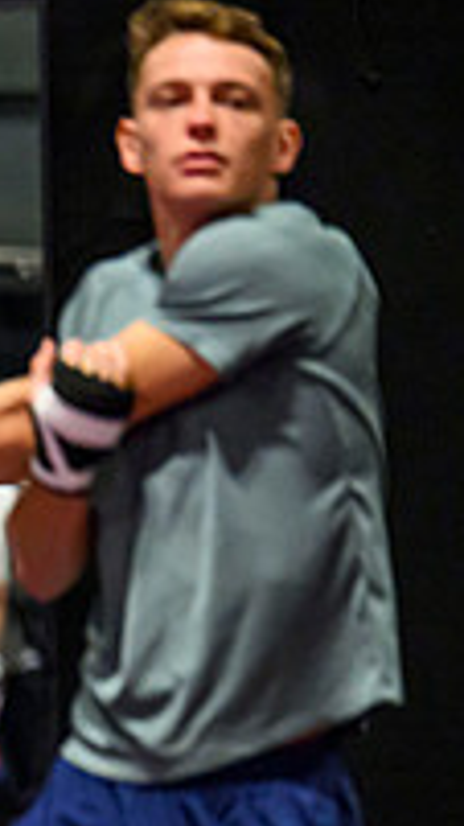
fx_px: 13260
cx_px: -694
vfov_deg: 3.6
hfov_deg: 2.0
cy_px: 684
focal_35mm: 606
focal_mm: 200
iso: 8000
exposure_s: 1/500
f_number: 2.8
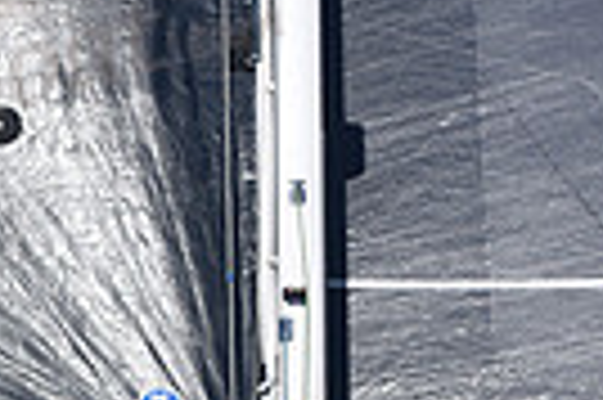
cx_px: -580
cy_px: 798
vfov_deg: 3.3
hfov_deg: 4.9
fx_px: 6893
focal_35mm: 412
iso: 200
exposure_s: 1/1000
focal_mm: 95
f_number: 5.6
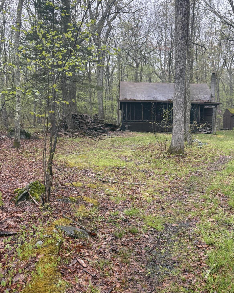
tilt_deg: -3.2
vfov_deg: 51.4
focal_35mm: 35
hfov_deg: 42.1
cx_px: 138
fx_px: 303
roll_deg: +0.9
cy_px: 163
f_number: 1.6
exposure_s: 1/293
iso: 50
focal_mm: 5.96
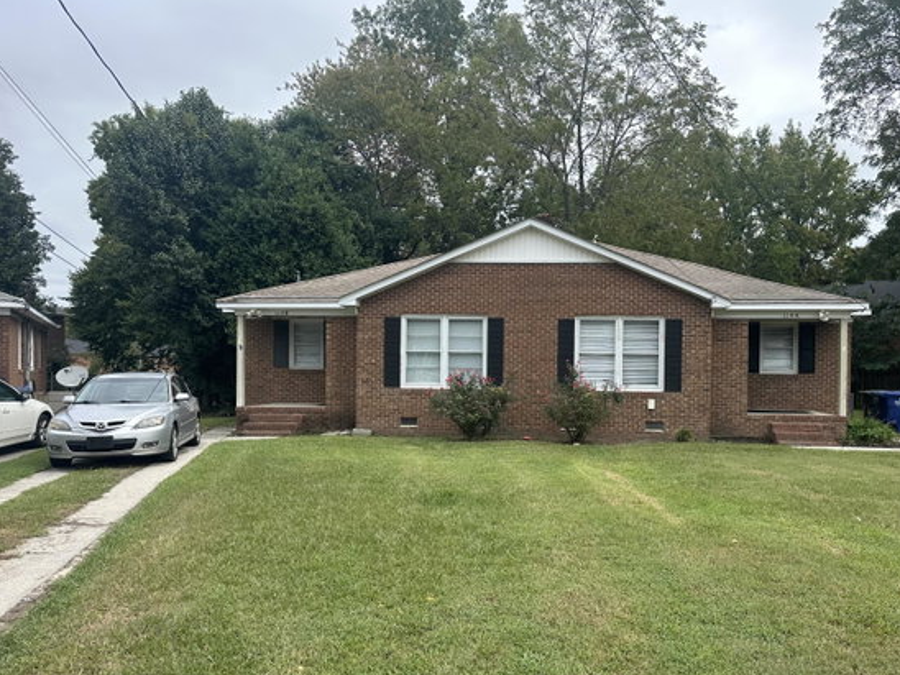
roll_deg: -0.9
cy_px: 374
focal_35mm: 28
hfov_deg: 63.1
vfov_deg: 49.7
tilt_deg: -0.9
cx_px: 523
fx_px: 728
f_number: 1.78
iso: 80
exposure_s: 1/2469
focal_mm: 6.86
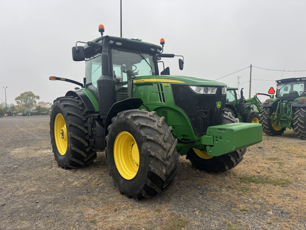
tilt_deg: -2.0
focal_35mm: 24
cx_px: 153
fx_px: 212
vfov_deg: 56.8
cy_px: 115
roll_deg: +2.1
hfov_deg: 71.6
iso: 80
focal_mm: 6.76
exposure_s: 1/402
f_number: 1.78
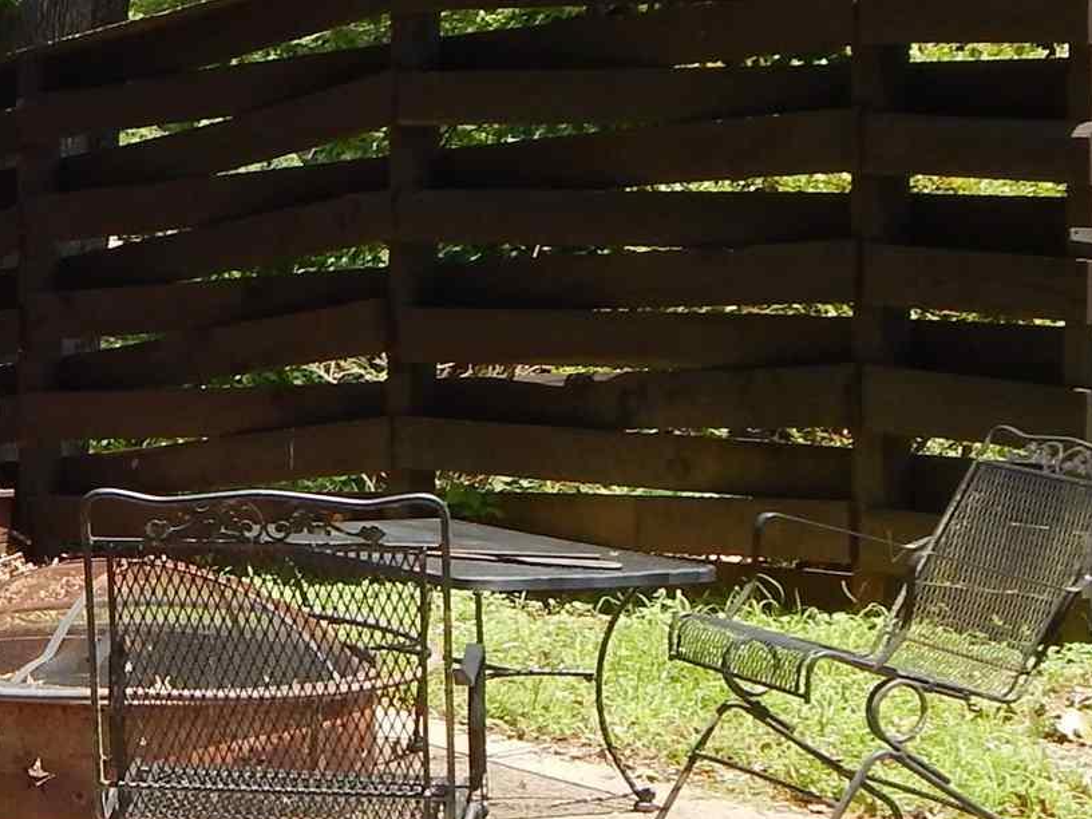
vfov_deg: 11.6
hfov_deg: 14.8
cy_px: 256
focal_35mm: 128
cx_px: -262
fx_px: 4038
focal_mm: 6.1
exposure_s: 1/500
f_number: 3.3
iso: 125
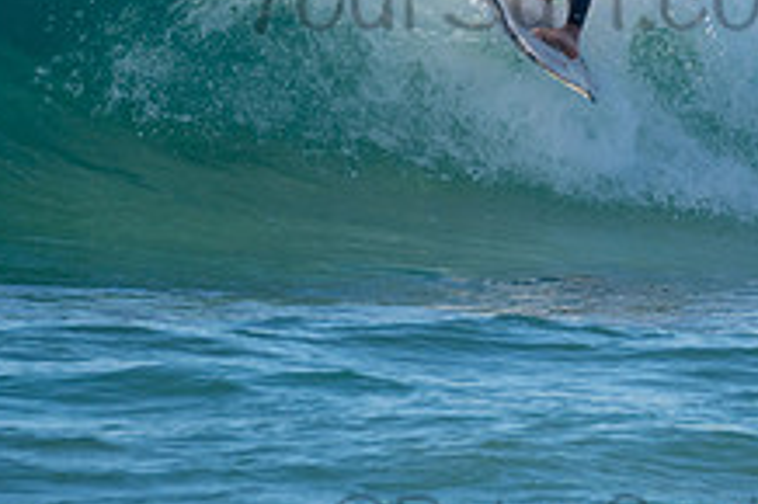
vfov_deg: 0.7
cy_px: -50
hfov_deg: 1.0
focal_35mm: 1995
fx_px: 41973
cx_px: 598
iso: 200
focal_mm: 500
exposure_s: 1/640
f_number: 5.6
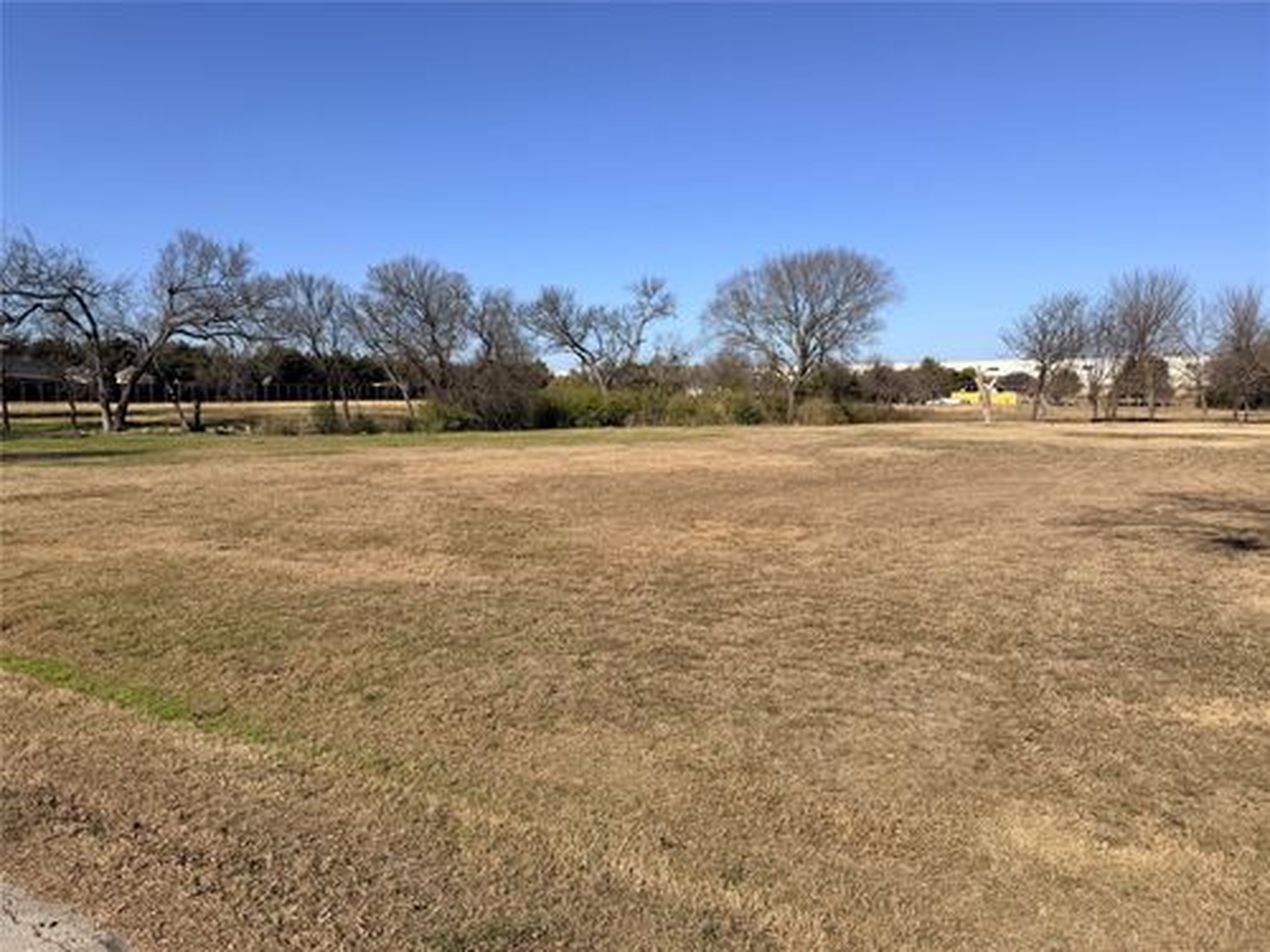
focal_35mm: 24
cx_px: 635
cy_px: 476
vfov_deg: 56.8
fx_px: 881
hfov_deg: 71.6
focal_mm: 6.76
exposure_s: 1/6173
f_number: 1.78
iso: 80
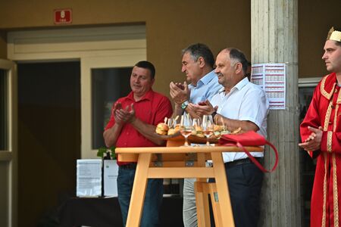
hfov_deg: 15.8
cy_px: 114
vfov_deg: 10.5
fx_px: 1231
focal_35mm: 130
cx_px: 170
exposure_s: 1/500
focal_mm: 130
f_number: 3.5
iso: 1000
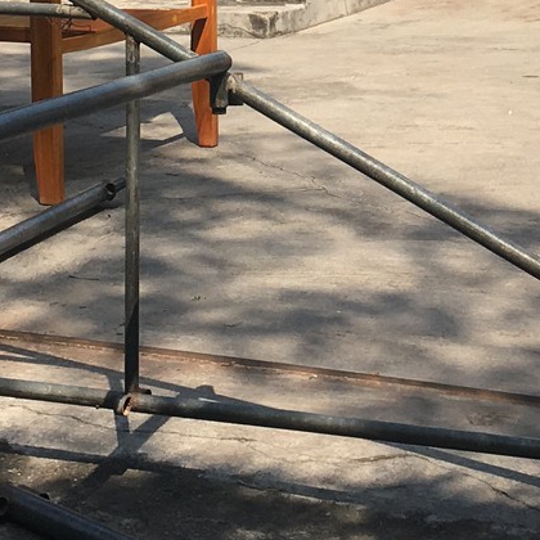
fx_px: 2153
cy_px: -193
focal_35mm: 122
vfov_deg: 13.7
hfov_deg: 14.3
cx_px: 366
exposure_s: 1/1026
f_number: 2.2
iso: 25
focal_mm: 4.15
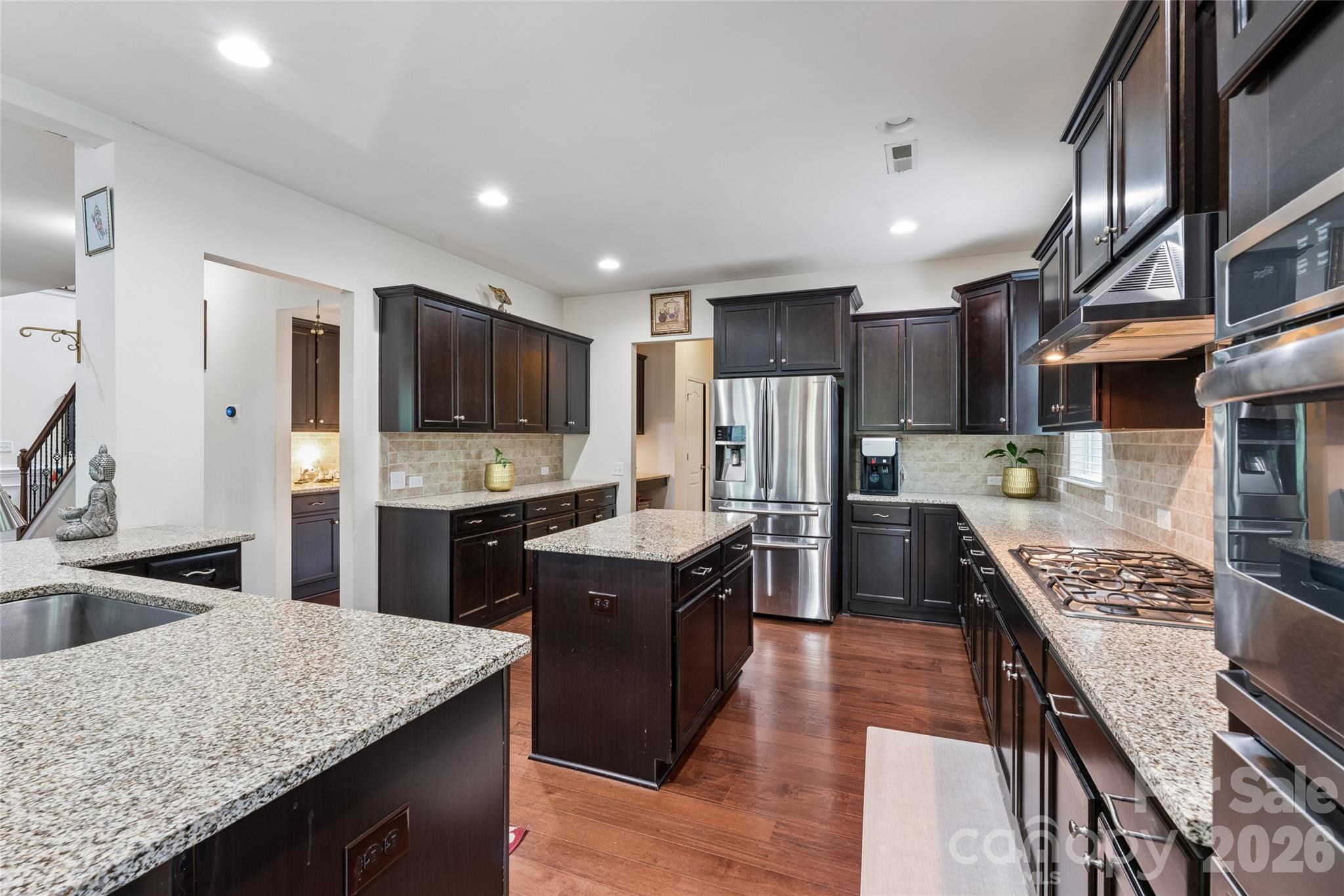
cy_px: 448
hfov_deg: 96.7
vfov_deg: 73.7
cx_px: 672
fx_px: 597
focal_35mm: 16
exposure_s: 1/1.25
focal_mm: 16
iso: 400
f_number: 13
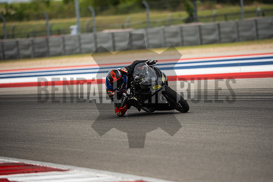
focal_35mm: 300
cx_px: 136
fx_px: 2275
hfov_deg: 6.9
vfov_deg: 4.6
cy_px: 91
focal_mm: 200
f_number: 2
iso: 400
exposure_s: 1/5000
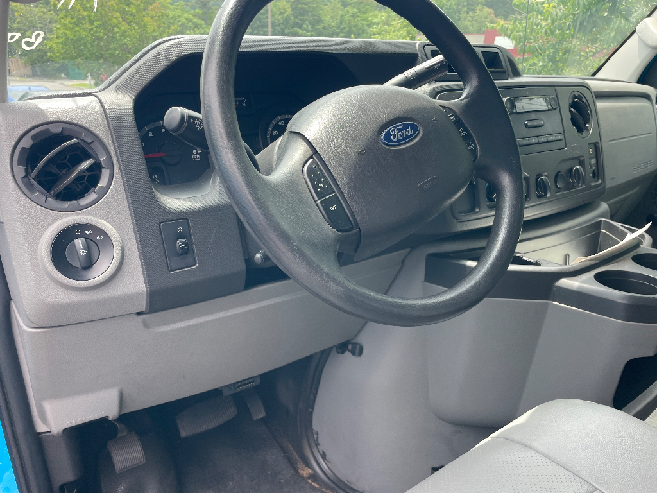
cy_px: 246
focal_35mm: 26
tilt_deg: -20.6
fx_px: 493
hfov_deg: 67.3
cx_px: 328
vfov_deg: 53.1
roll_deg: -2.3
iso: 32
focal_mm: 4.2
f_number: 1.6
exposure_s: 1/376
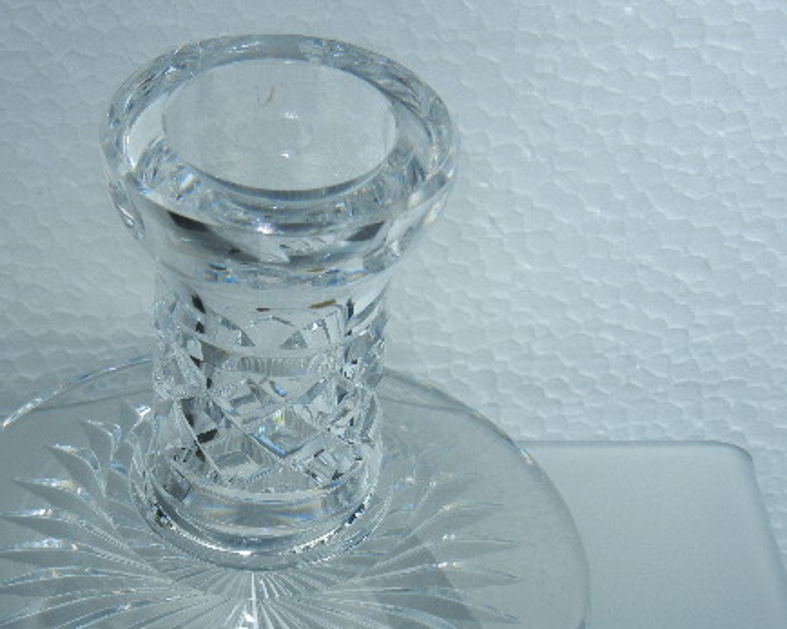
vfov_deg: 18.0
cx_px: 230
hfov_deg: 22.3
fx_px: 1979
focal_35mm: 85
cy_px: 431
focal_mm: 10.6
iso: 160
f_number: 4
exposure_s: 1/35.5
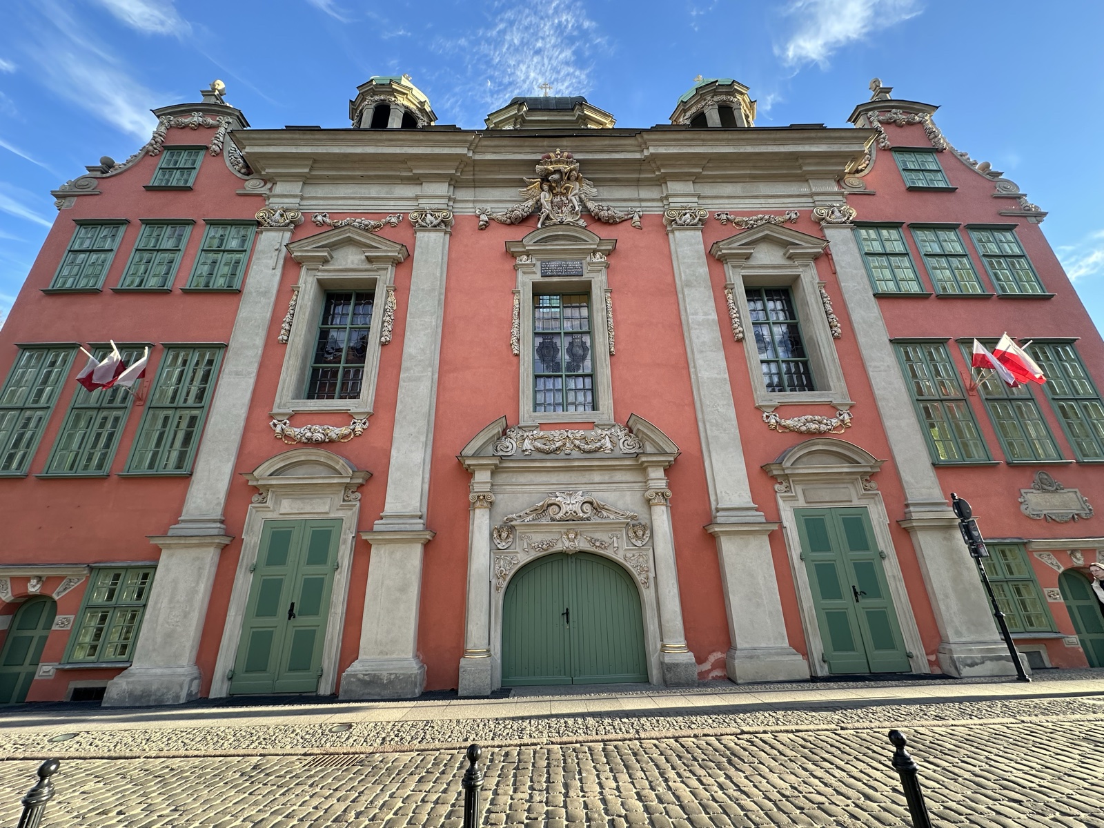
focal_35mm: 14
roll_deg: +0.5
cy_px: 414
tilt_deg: +22.4
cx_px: 552
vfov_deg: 85.7
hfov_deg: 102.1
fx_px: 446
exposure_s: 1/203
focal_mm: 2.22
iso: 40
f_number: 2.2
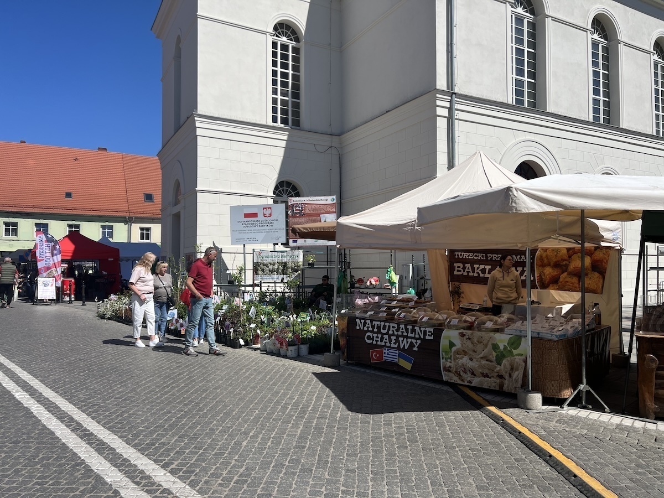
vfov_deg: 53.1
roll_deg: +1.3
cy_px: 249
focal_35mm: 26
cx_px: 332
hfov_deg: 67.3
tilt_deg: +1.9
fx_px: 499
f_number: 1.5
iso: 50
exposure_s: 1/6993
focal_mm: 5.7
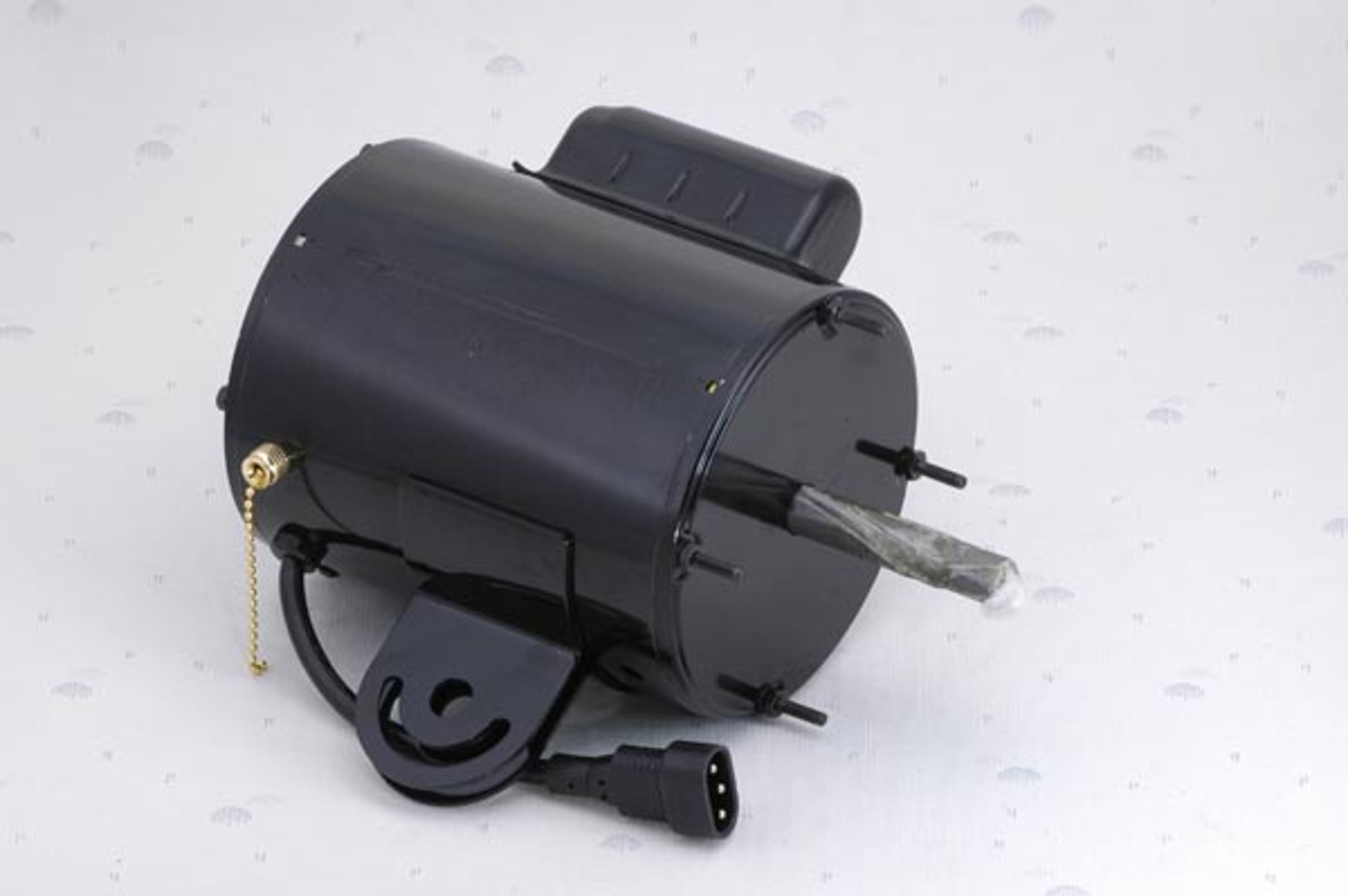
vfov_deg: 8.7
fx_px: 5893
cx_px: 674
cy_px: 448
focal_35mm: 158
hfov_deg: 13.1
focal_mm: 105
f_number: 22
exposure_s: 1/125
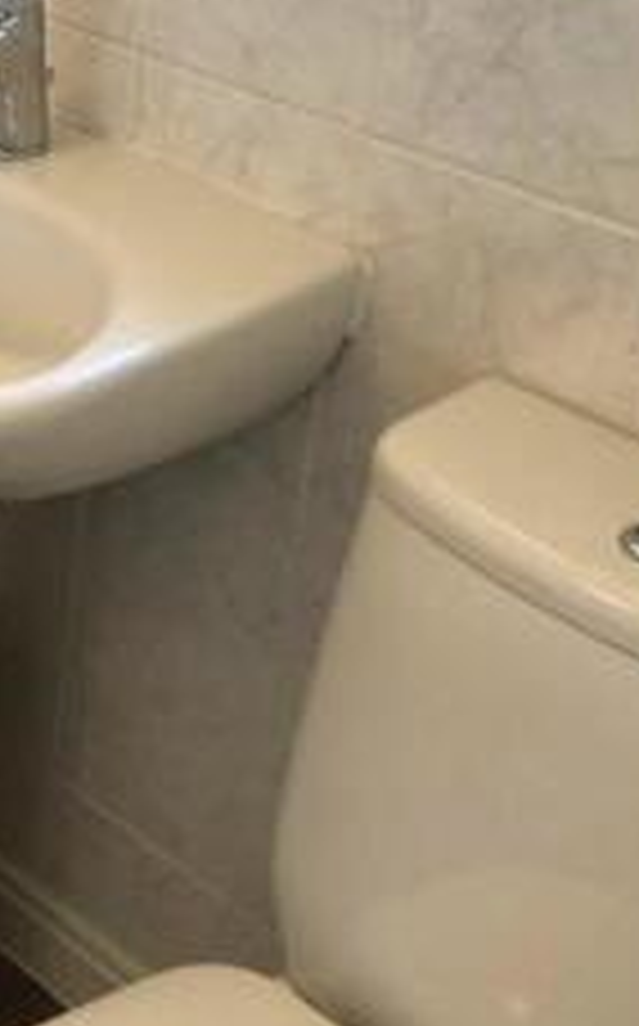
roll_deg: +0.7
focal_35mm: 76
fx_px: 2123
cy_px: 367
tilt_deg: -25.8
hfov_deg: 14.9
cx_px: -506
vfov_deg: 27.1
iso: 32
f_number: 1.8
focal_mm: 3.99
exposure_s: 1/33
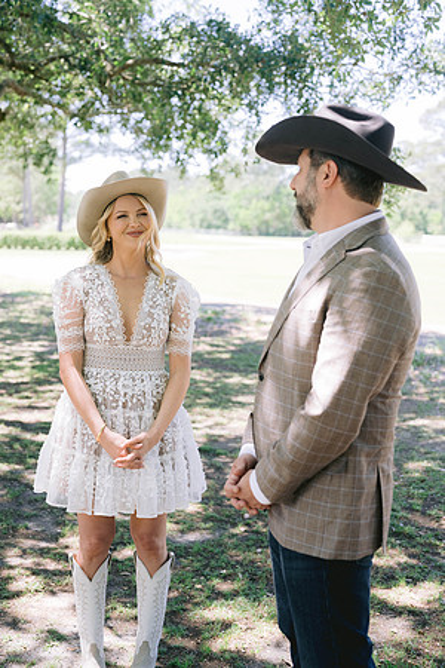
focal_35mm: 50
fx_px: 927
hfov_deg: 27.0
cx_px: 222
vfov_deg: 39.6
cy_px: 334
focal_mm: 50
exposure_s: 1/640
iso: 400
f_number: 3.5
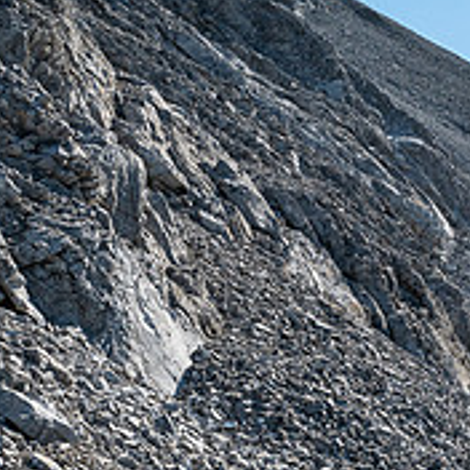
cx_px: 352
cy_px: 546
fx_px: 1075
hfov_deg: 24.4
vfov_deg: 22.9
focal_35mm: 70
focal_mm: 12
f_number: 8
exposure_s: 1/320
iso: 200
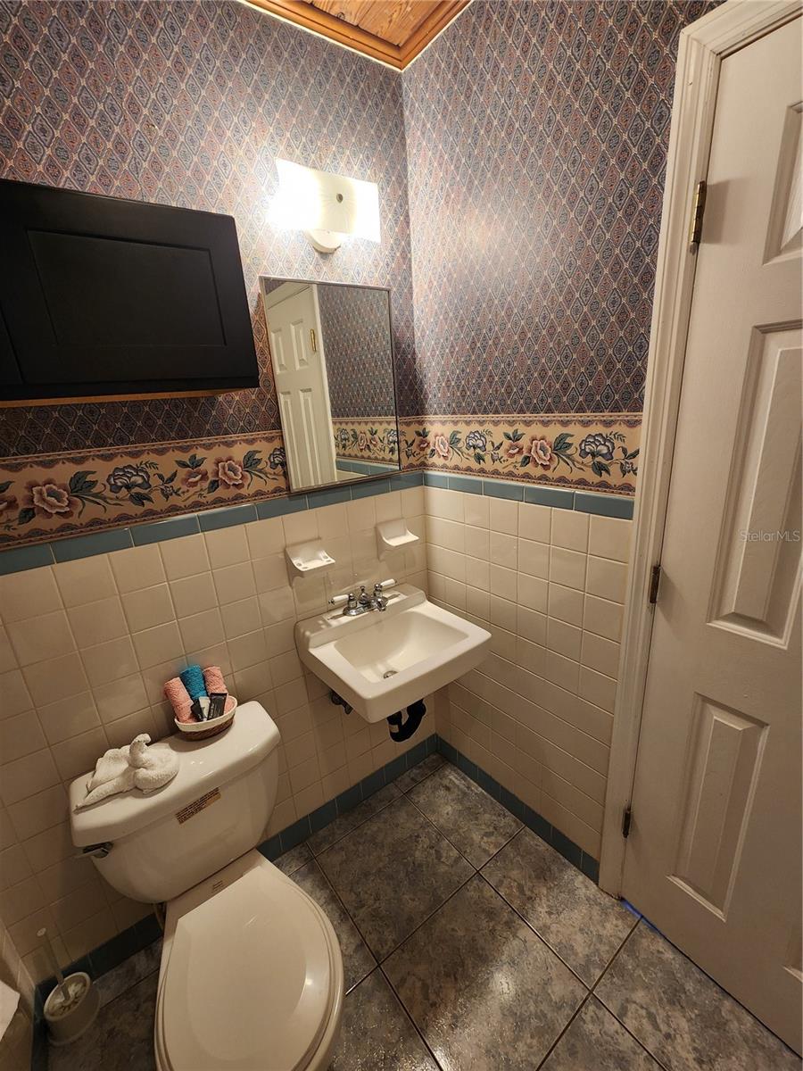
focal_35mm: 13
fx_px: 402
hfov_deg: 89.9
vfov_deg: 106.2
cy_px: 536
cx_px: 402
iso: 200
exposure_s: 1/60
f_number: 2.2
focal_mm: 2.2
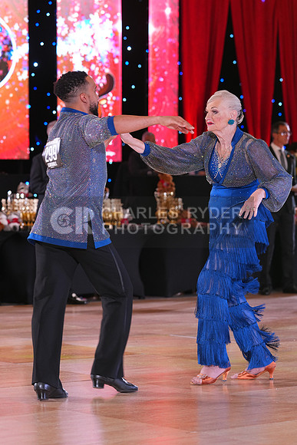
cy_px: 222
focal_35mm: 125
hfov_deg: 11.0
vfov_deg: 16.4
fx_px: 1546
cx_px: 148
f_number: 4.5
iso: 1250
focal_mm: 125
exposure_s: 1/100
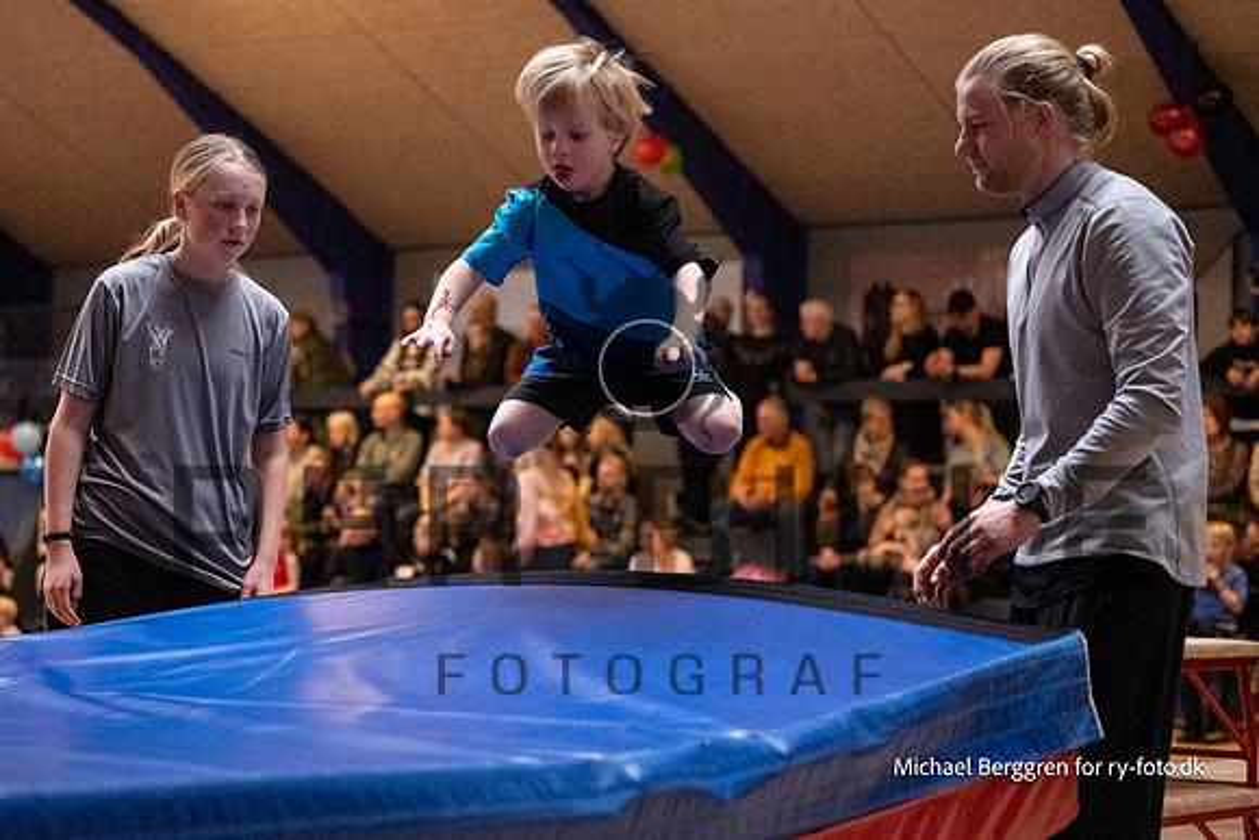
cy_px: 462
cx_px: 583
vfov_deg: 16.2
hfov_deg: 24.1
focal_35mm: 84
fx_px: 2954
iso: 12800
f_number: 2.8
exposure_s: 1/1600
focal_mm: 71
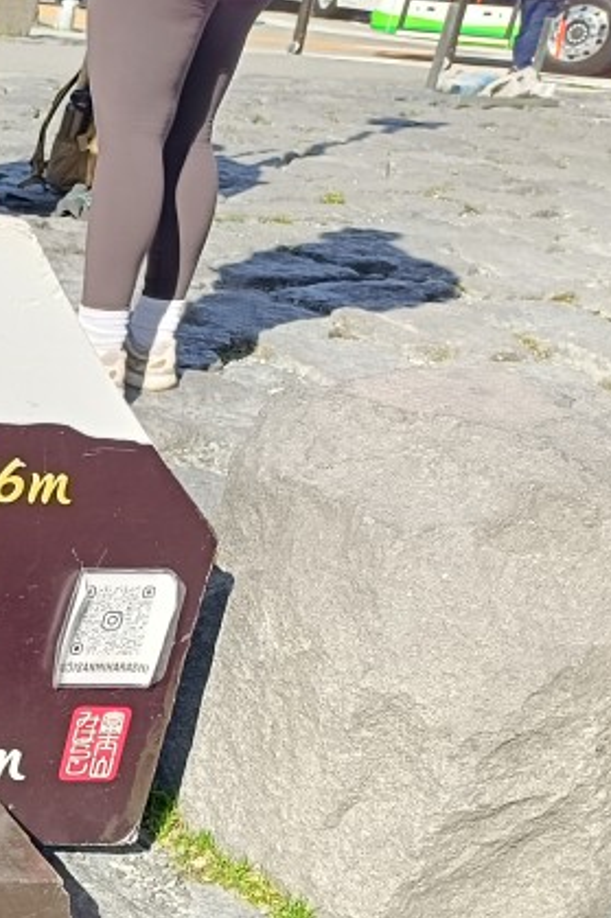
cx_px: -482
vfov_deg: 32.5
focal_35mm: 61
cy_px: 646
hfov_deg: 17.9
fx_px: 1554
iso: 50
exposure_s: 1/164
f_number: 1.65
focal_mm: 6.14
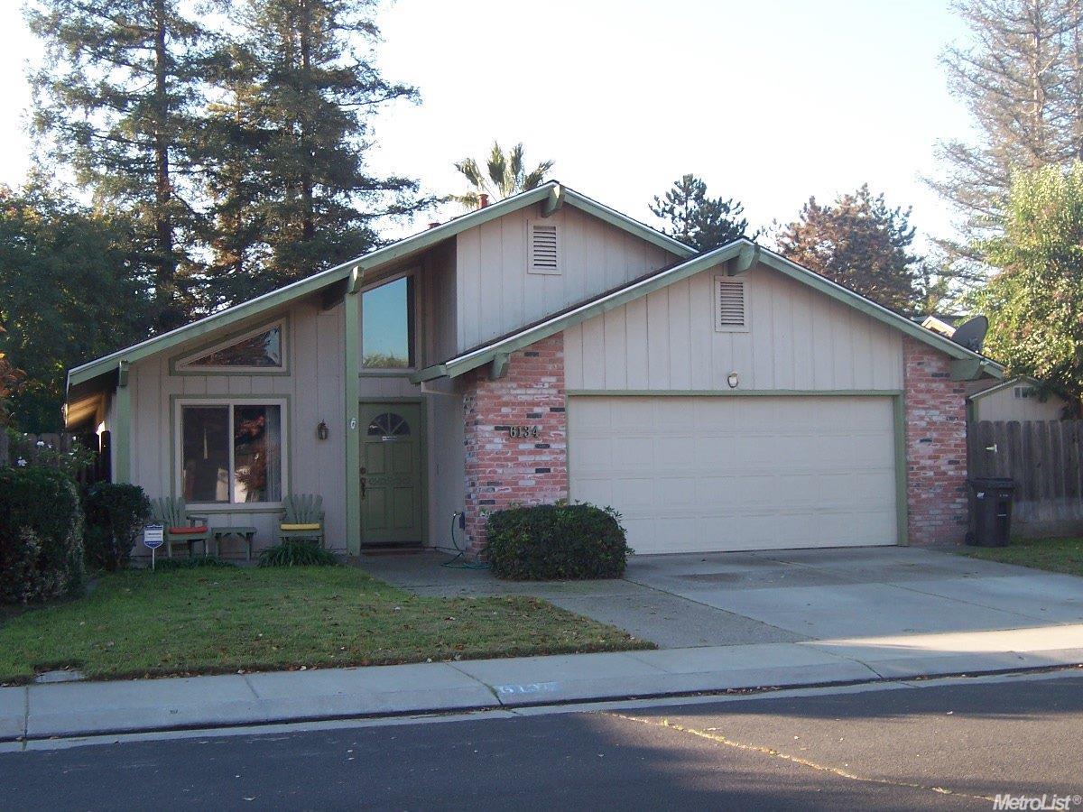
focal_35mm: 49
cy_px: 406
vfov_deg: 29.7
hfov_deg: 38.9
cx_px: 542
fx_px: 1533
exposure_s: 1/125
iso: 80
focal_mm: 8.2
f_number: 4
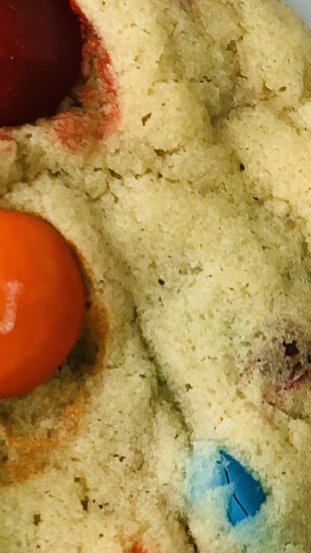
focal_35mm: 205
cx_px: -136
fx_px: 3004
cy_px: 340
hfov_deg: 5.9
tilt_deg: -64.5
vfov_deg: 10.5
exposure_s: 1/120
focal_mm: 6
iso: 20
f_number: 2.4
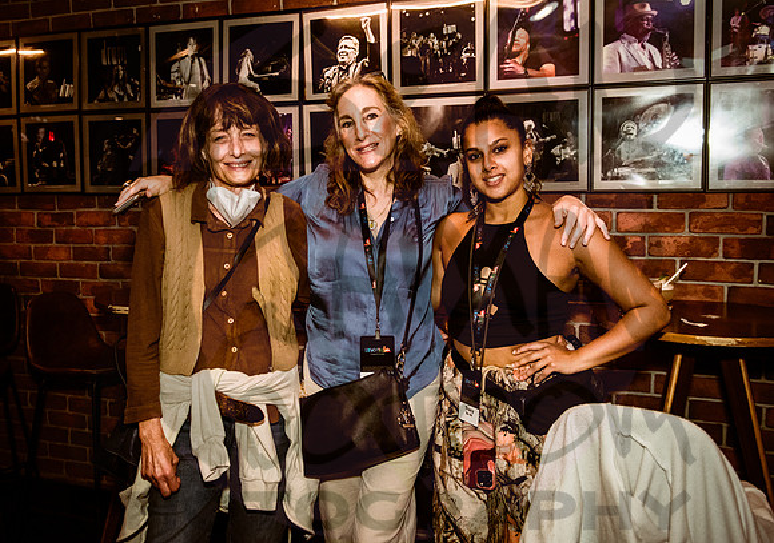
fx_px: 798
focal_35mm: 37
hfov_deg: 51.7
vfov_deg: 37.5
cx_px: 359
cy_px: 245
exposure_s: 1/200
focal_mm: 32
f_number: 3.2
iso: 8000
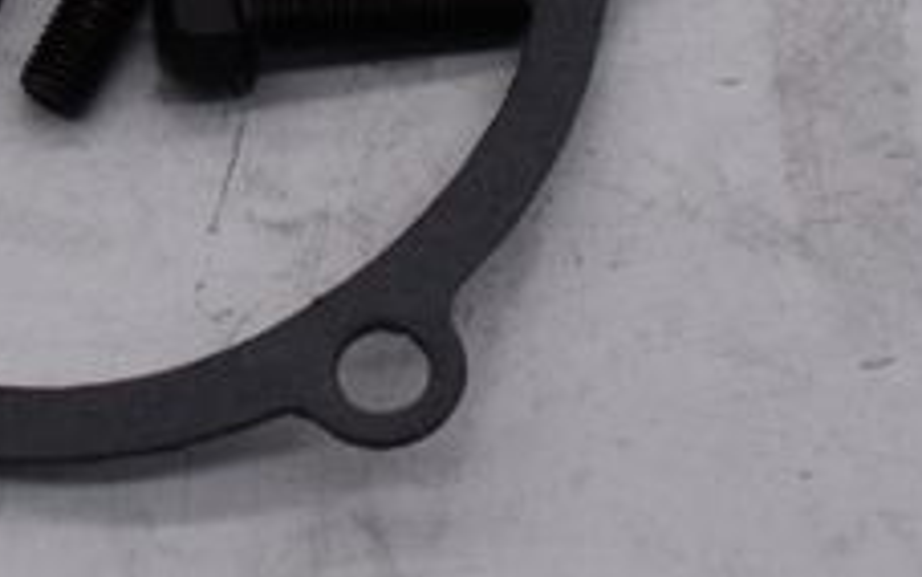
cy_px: -729
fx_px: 4682
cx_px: -325
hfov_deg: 10.9
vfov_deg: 6.7
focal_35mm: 186
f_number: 7.1
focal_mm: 27
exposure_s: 1/250
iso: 200
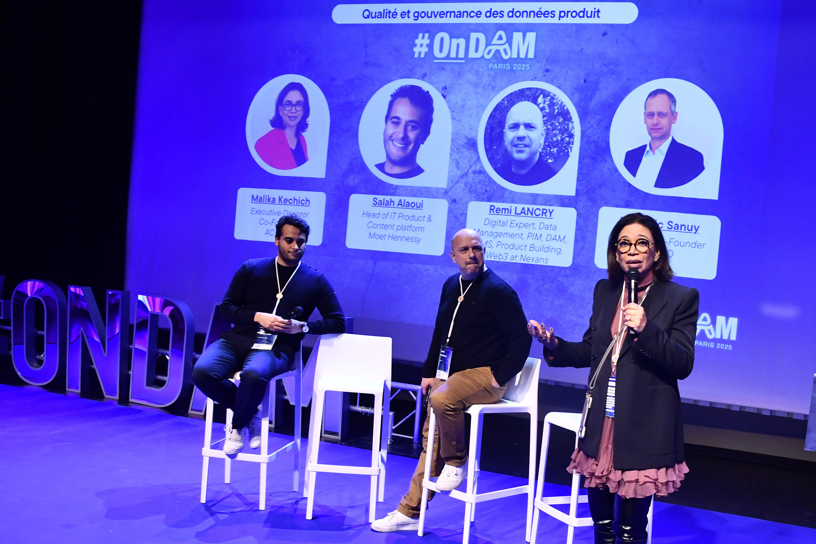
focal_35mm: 24
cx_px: 408
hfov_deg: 73.7
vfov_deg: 53.1
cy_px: 272
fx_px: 544
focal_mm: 16
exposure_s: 1/80
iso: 1600
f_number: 5.6
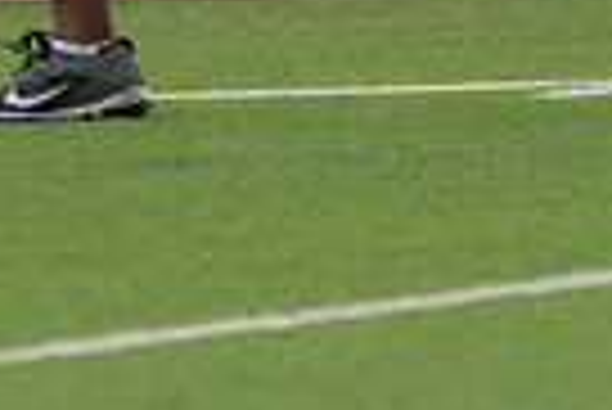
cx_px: 146
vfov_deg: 0.6
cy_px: -396
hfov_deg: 0.9
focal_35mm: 2215
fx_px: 37695
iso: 800
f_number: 5.6
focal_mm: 400
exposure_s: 1/1000
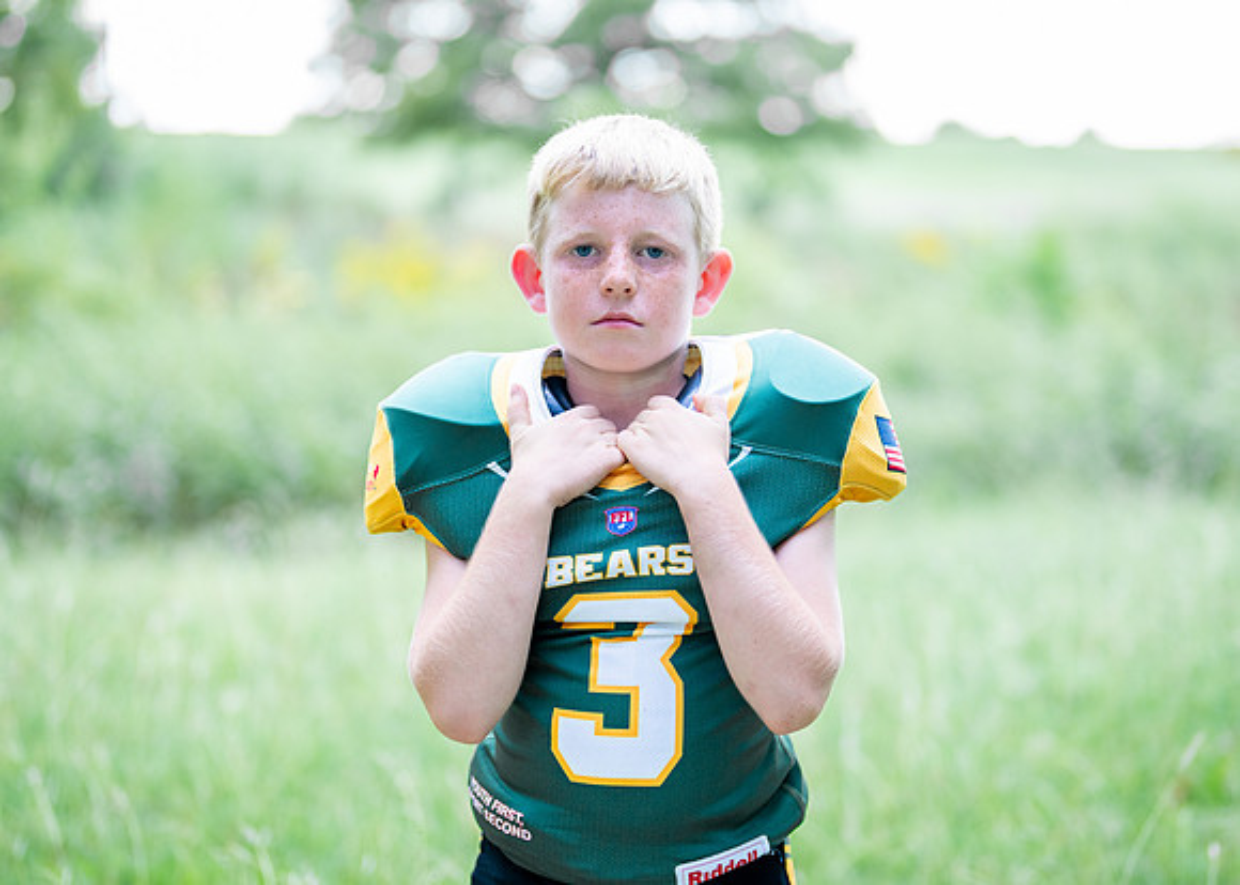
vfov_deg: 21.9
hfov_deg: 30.3
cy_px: 431
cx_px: 660
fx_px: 2289
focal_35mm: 65
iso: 320
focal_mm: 50
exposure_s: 1/1250
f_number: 1.2
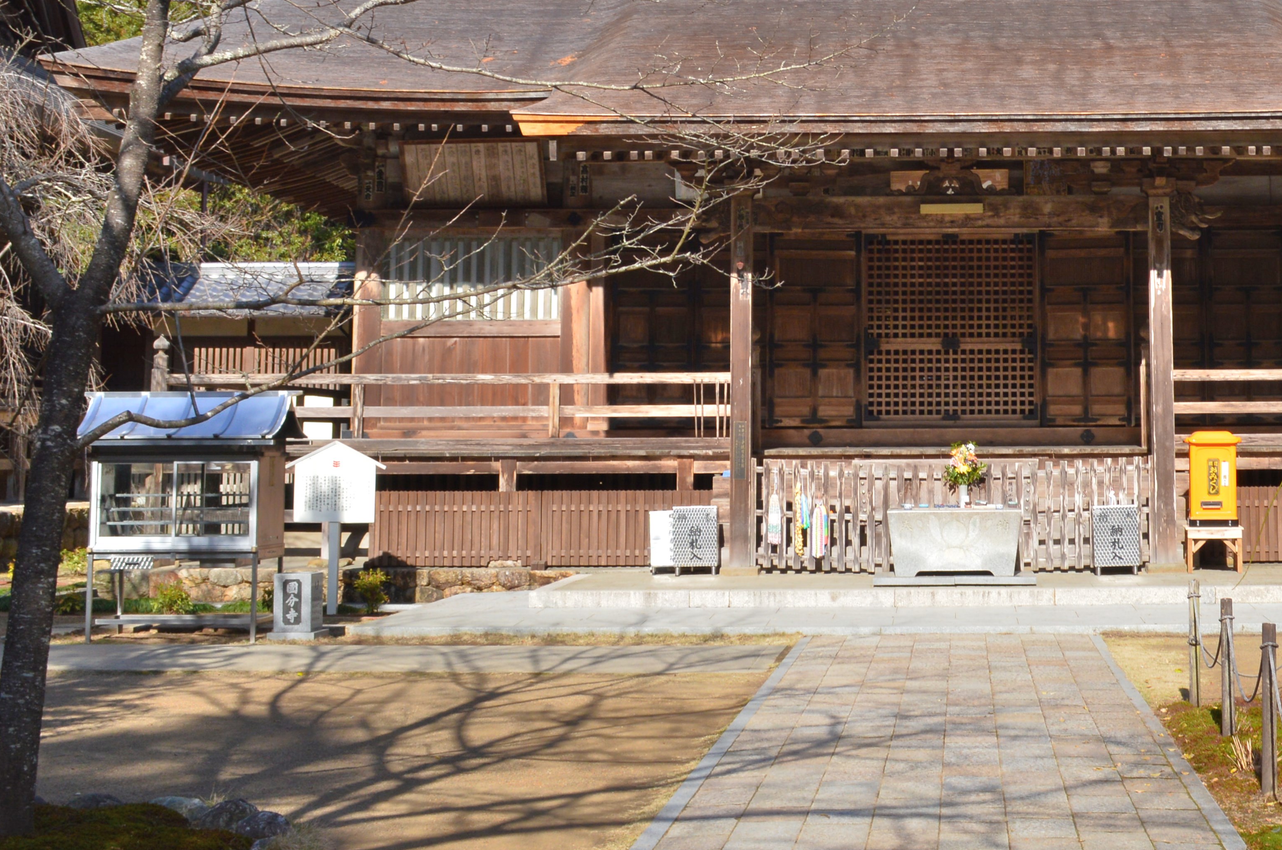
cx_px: 976
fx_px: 2275
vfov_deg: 20.8
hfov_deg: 30.9
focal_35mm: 64
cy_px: 102
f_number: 10
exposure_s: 1/200
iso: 200
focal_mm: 22
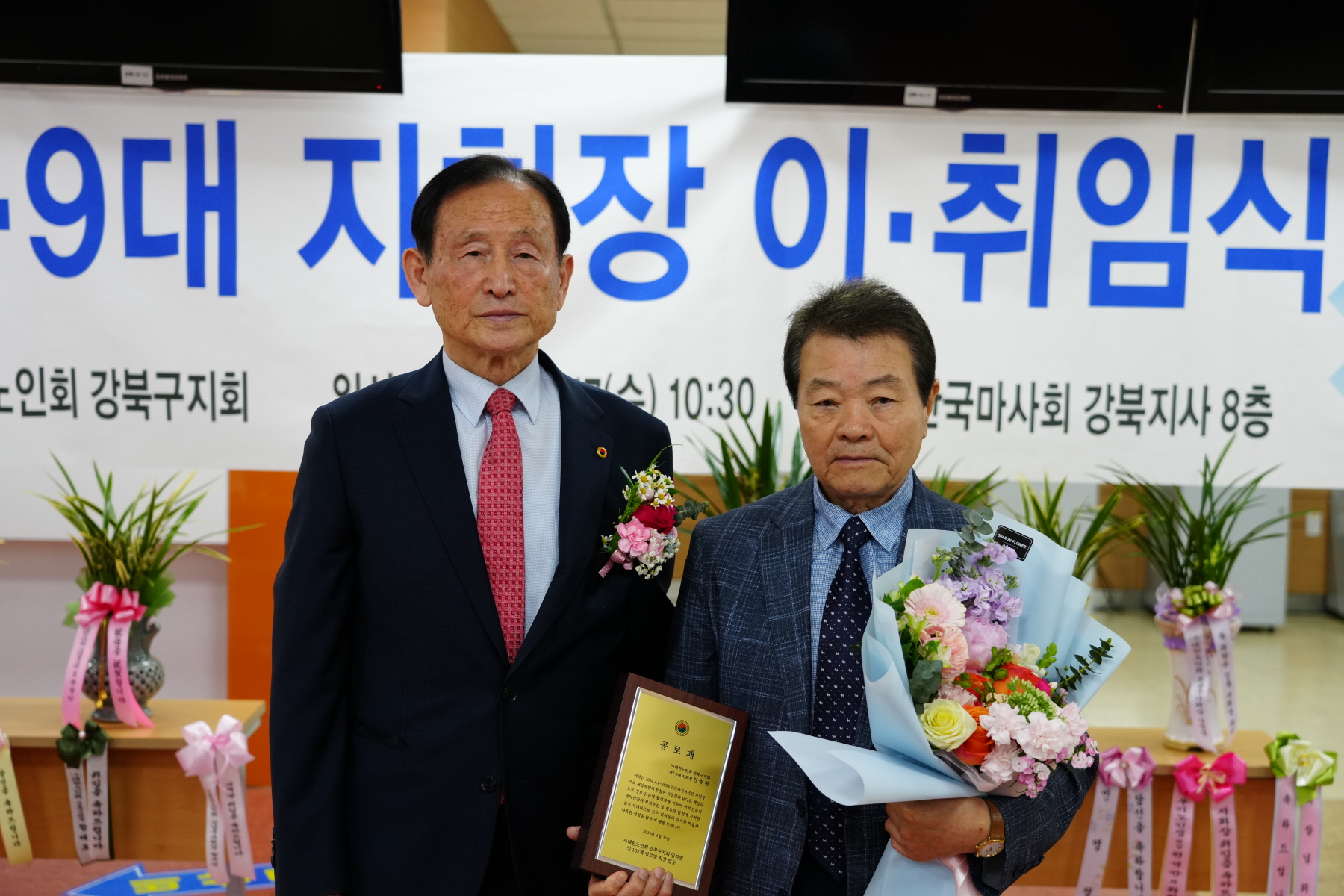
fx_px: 1867
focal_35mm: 50
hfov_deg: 39.6
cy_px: 448
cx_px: 672
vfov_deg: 27.0
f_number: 4
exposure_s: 1/160
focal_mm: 50
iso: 1250
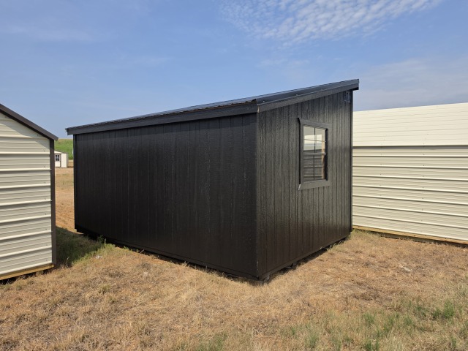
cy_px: 176
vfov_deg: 58.9
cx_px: 234
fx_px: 311
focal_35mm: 23
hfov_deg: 73.9
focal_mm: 6.5
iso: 64
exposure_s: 1/7939
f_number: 1.4
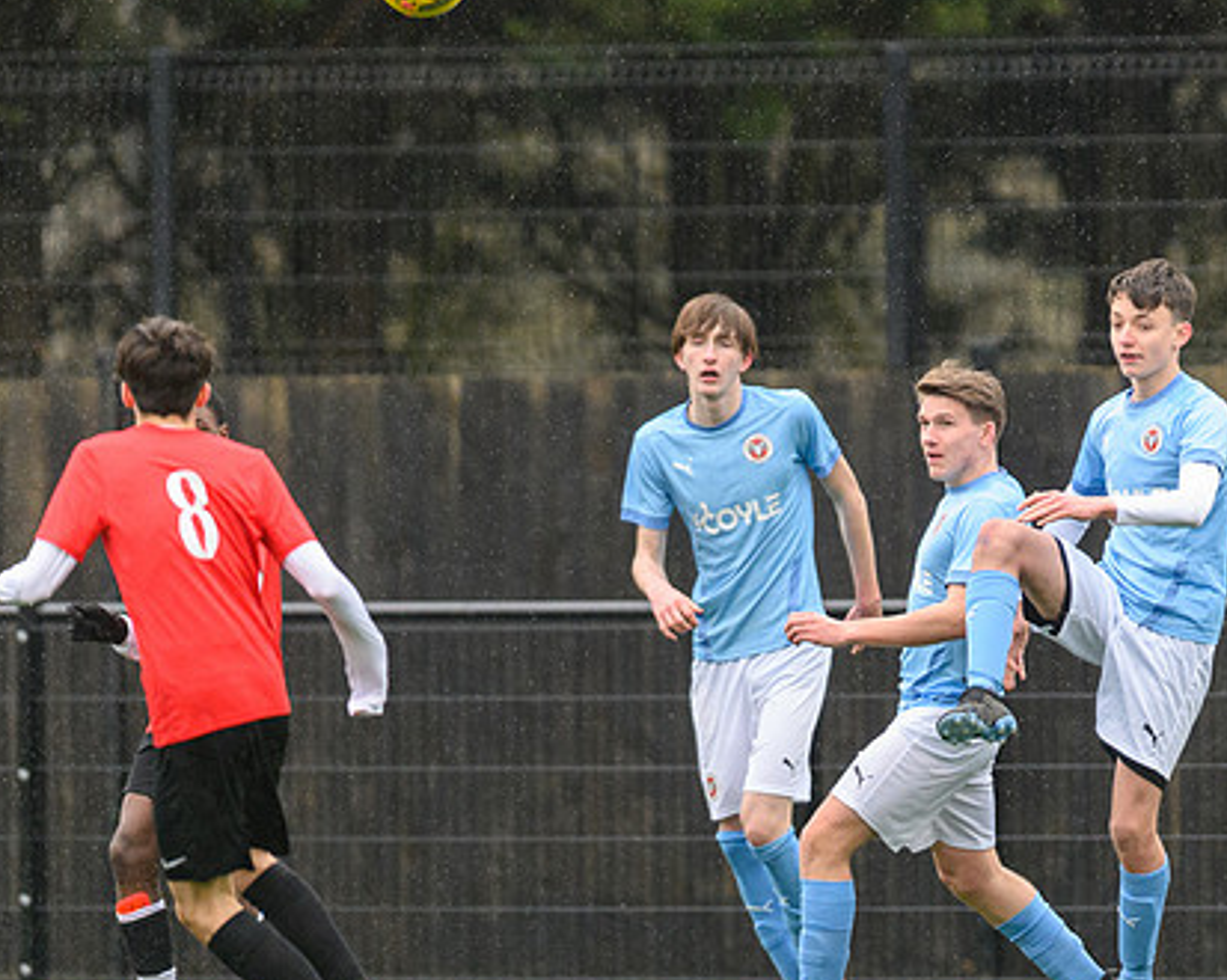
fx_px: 32595
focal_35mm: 898
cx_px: 1041
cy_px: 518
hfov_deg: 2.2
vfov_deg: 1.7
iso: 3200
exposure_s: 1/2000
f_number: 2.8
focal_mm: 400
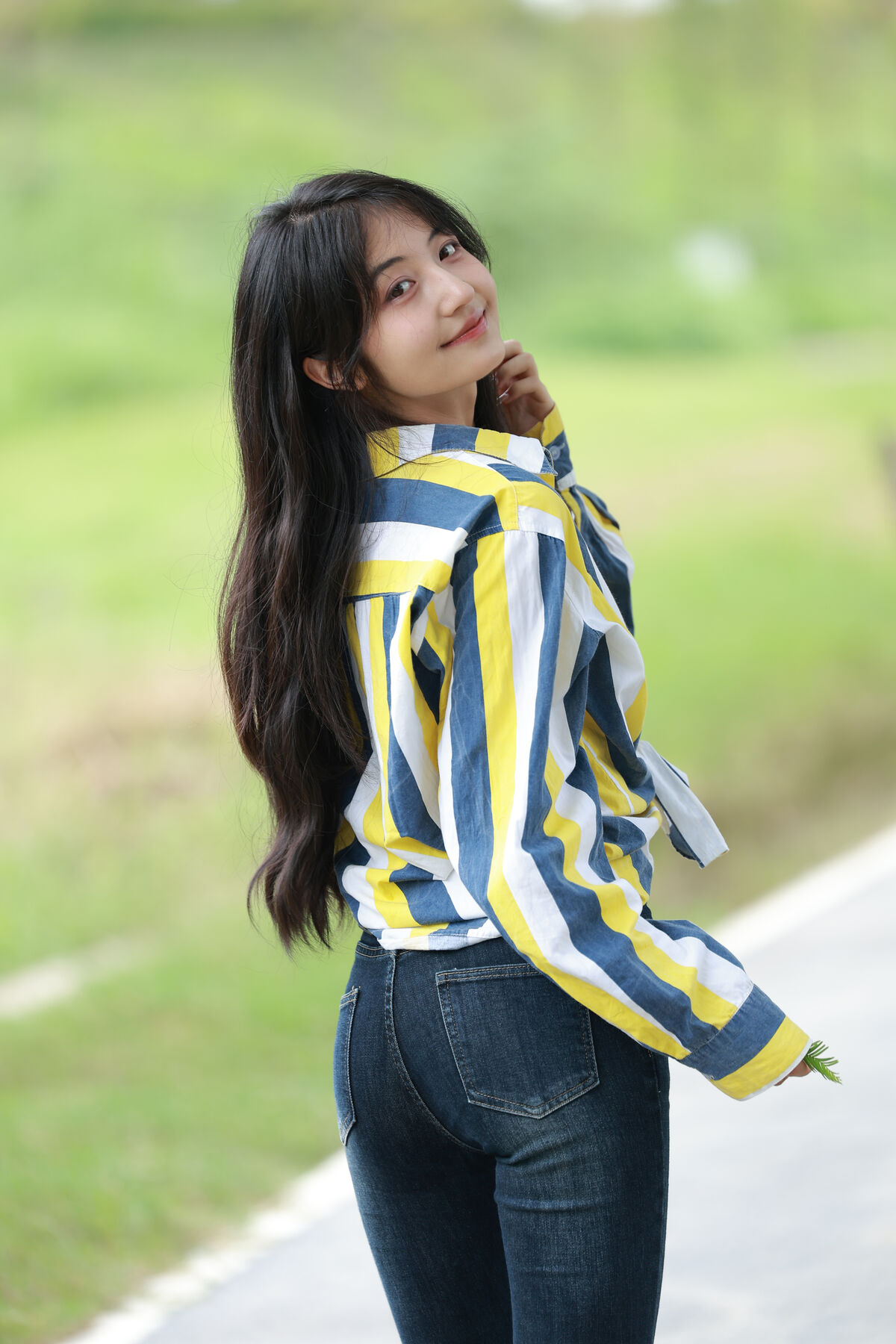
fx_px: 7429
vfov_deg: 10.3
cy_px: 672
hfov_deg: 6.9
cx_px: 448
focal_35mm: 199
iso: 125
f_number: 2.8
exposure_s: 1/200
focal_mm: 200
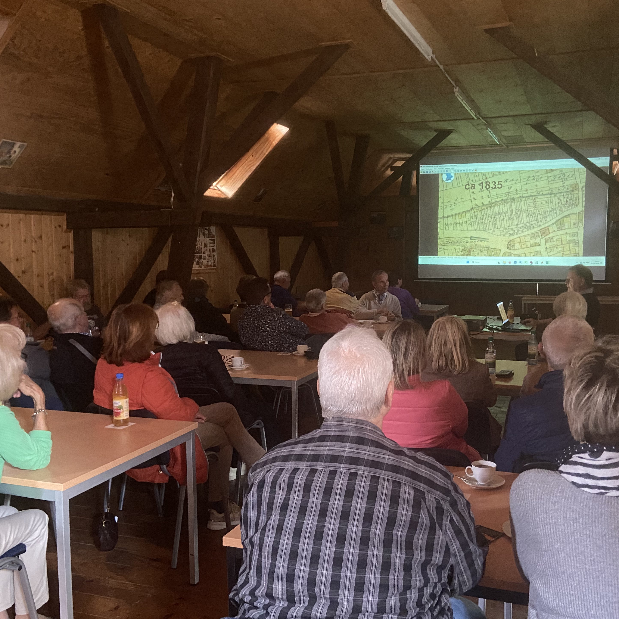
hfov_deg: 50.8
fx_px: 647
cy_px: 313
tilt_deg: -5.2
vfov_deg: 51.1
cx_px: 366
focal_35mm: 32
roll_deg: +0.3
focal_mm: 4.25
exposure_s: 1/30
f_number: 1.8
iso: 800
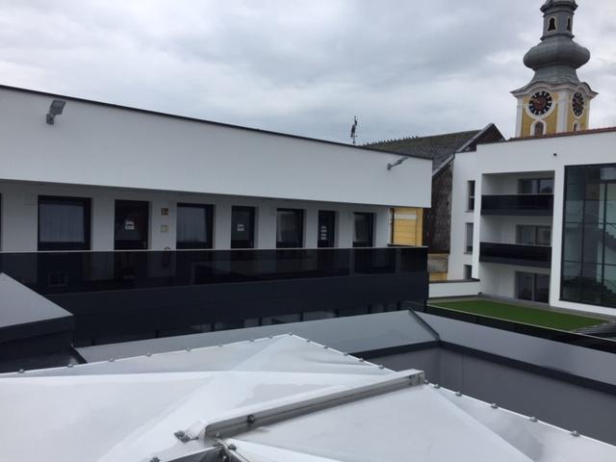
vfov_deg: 48.2
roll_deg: -3.2
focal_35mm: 29
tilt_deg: -0.6
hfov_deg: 61.7
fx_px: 516
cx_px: 308
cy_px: 231
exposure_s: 1/791
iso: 32
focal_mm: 4.15
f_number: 2.2
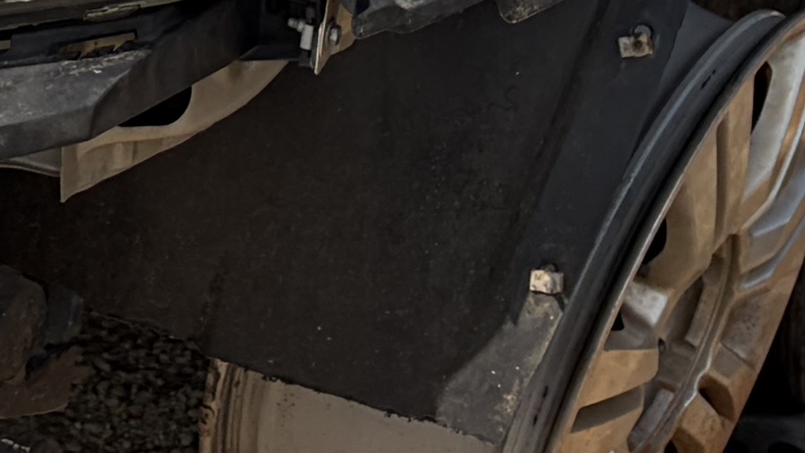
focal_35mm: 159
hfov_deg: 13.1
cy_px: -565
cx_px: -230
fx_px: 3393
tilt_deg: -10.3
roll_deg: -2.0
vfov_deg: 7.2
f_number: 1.6
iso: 64
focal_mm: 5.96
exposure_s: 1/7813
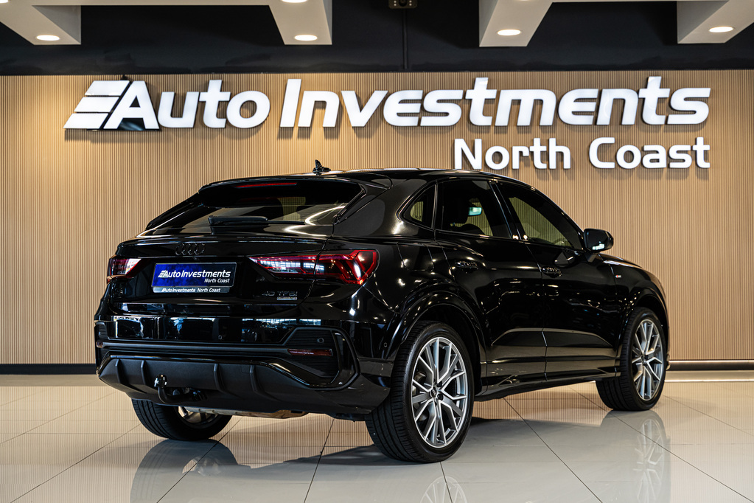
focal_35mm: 58
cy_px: 252
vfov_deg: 23.4
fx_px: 1215
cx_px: 377
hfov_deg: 34.5
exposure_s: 1/160
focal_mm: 58
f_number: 4
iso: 640
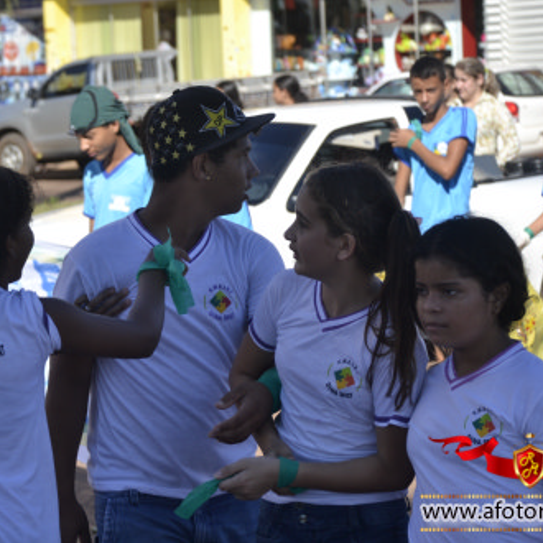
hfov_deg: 12.1
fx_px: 2567
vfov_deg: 12.1
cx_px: 248
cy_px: 272
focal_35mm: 145
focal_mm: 75
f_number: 5.6
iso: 140
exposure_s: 1/500
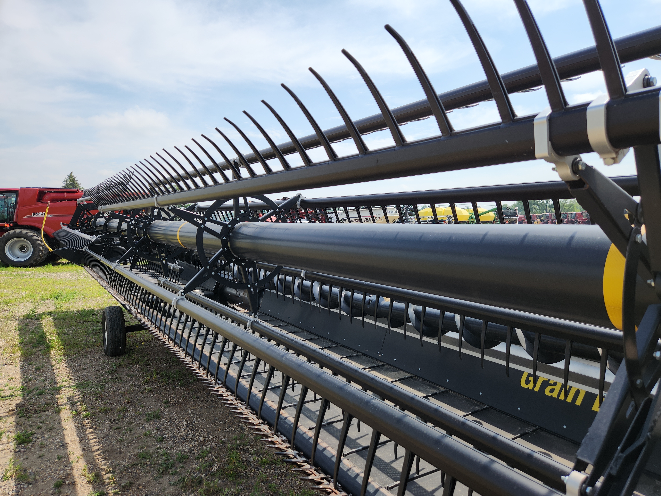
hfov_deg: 73.9
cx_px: 330
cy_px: 248
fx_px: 439
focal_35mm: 23
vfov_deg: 58.9
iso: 20
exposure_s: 1/1493
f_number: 1.8
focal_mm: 5.4
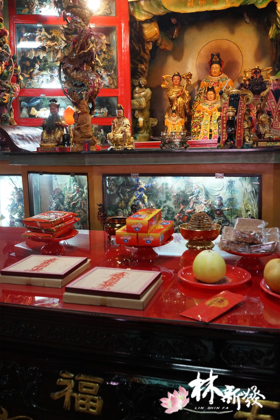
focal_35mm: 35
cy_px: 210
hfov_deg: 37.9
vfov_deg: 54.4
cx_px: 140
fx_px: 408
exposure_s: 1/80
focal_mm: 35
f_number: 5.6
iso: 2500
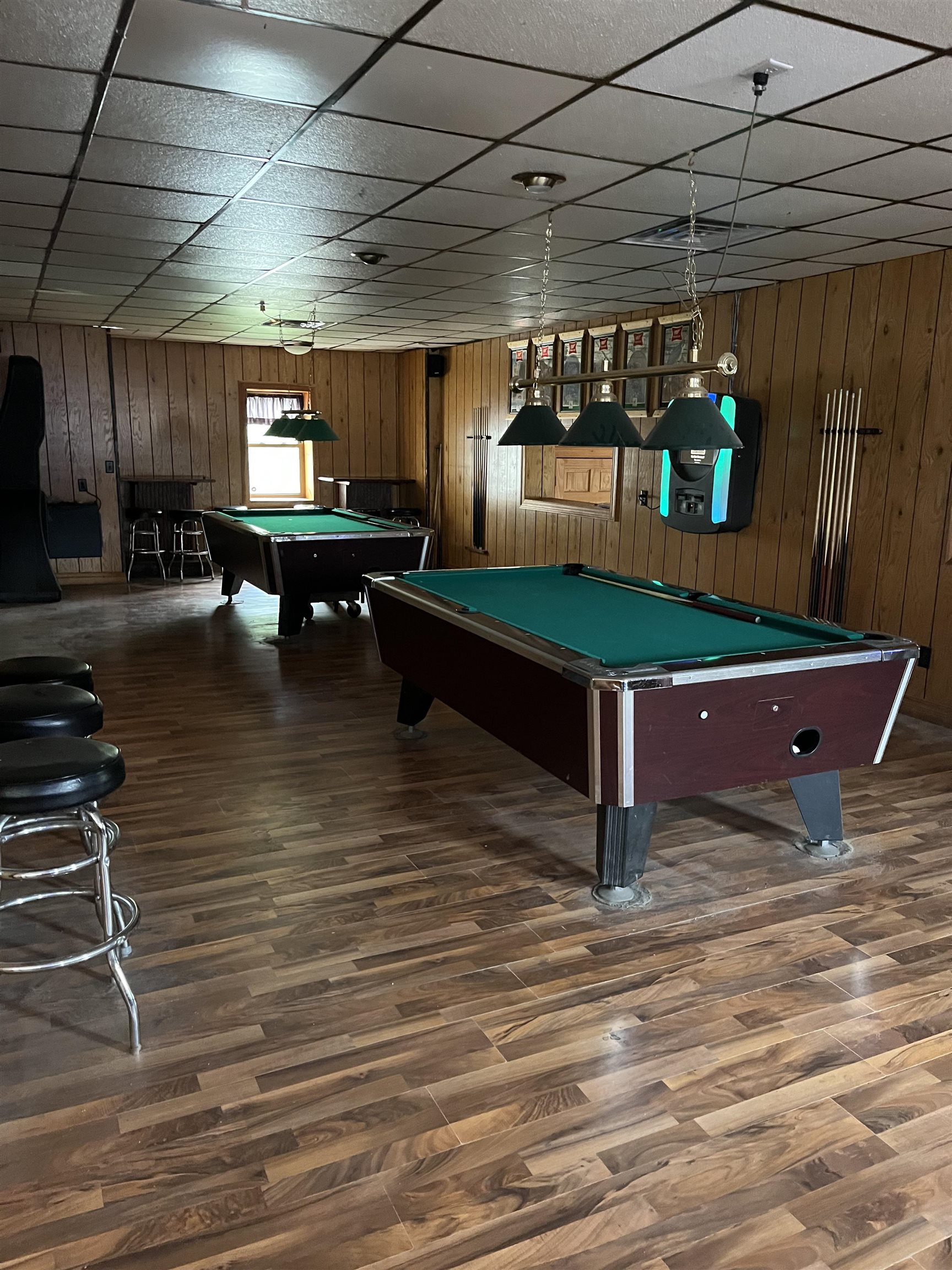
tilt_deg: -13.0
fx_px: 953
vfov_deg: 67.3
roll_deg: +0.0
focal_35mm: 26
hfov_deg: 53.1
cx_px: 476
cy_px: 635
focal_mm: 5.1
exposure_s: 1/30
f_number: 1.6
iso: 640
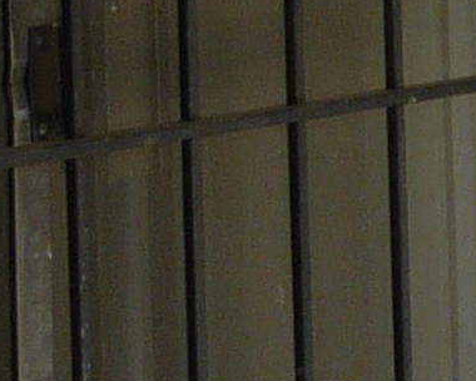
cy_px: -340
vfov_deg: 6.0
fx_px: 3578
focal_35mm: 254
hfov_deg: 7.2
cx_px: 1063
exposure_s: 1/250
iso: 100
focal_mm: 5.5
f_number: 2.8
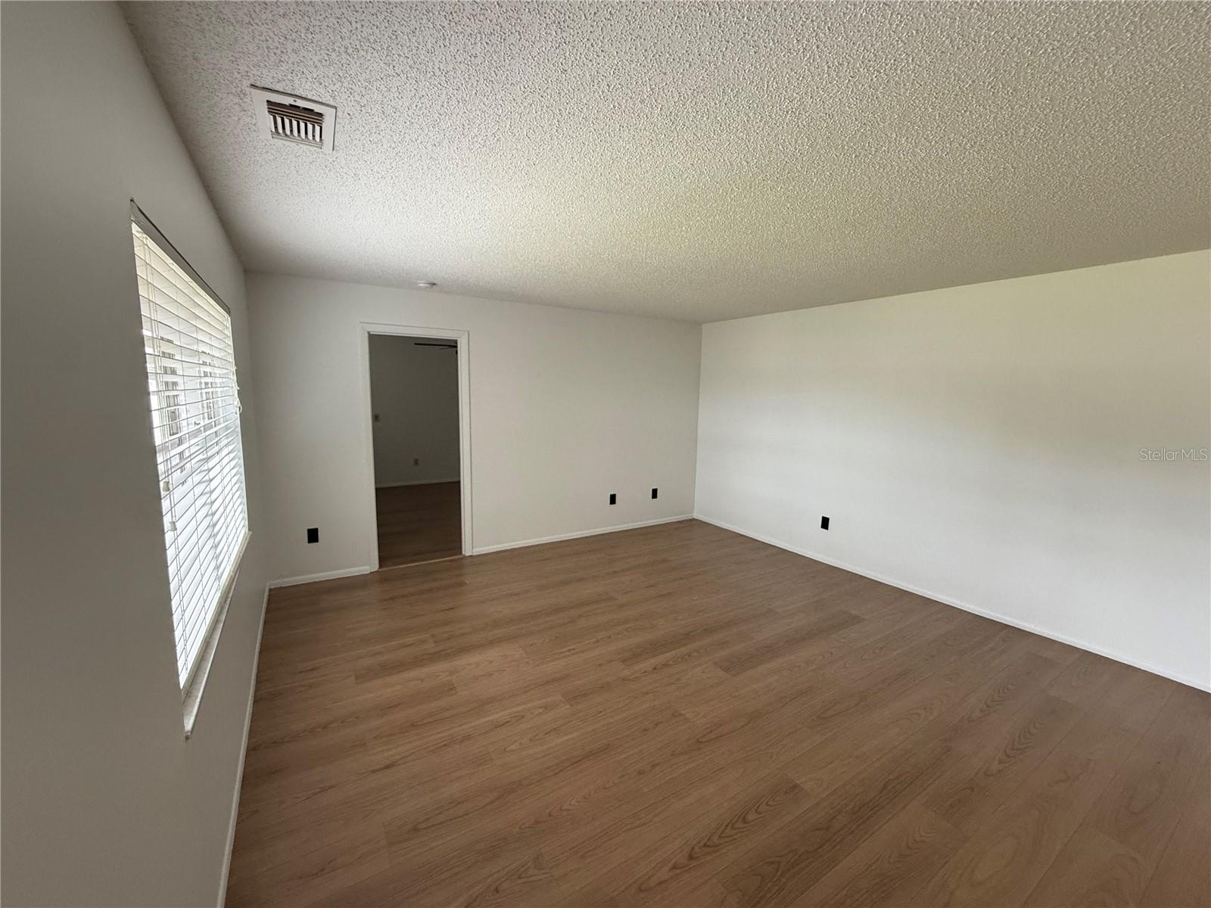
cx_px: 606
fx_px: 490
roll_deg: -1.3
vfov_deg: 85.7
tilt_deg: -7.0
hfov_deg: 102.1
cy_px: 454
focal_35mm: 14
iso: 320
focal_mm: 2.22
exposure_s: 1/120
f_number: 2.2
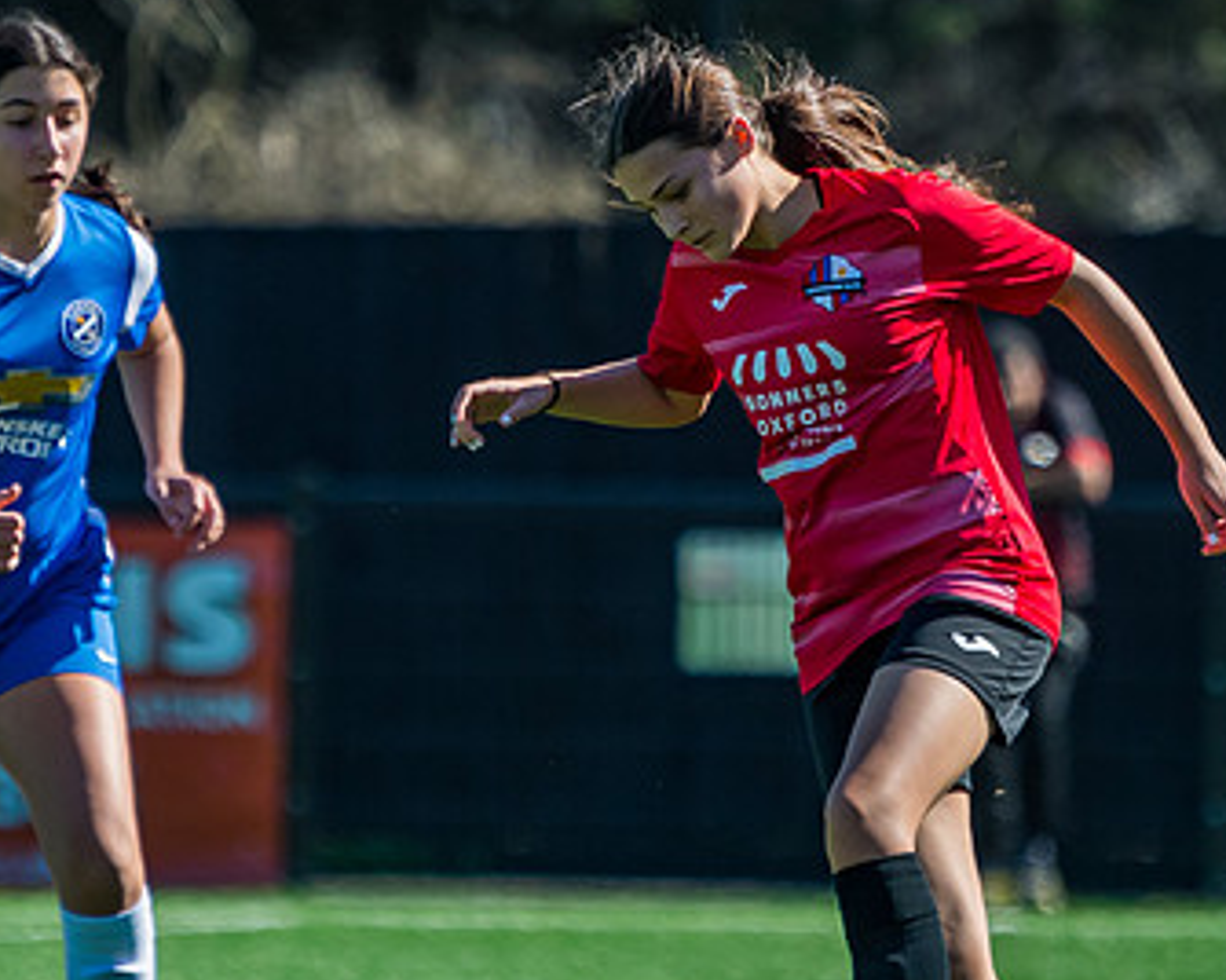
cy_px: 695
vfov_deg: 1.9
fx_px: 29717
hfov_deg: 2.4
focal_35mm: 819
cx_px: 516
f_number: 4
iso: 400
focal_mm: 280
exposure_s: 1/2500
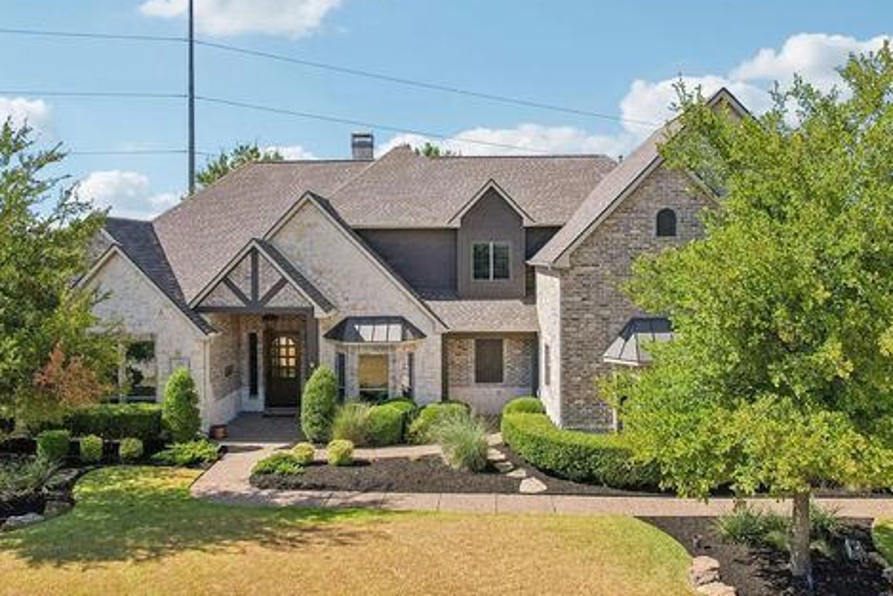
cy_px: 241
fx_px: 744
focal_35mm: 30
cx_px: 442
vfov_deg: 43.4
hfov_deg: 61.9
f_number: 2.8
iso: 200
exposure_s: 1/3000
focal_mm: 8.4
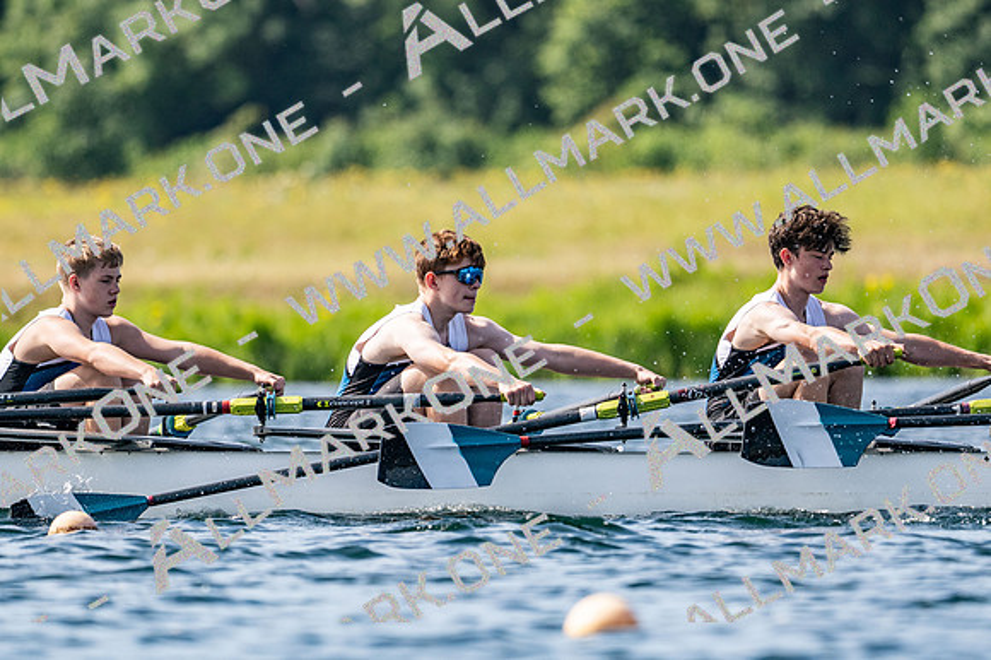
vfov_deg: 2.3
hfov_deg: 3.4
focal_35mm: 600
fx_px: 16507
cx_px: 496
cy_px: 330
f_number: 4.5
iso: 250
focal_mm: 400
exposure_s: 1/2500
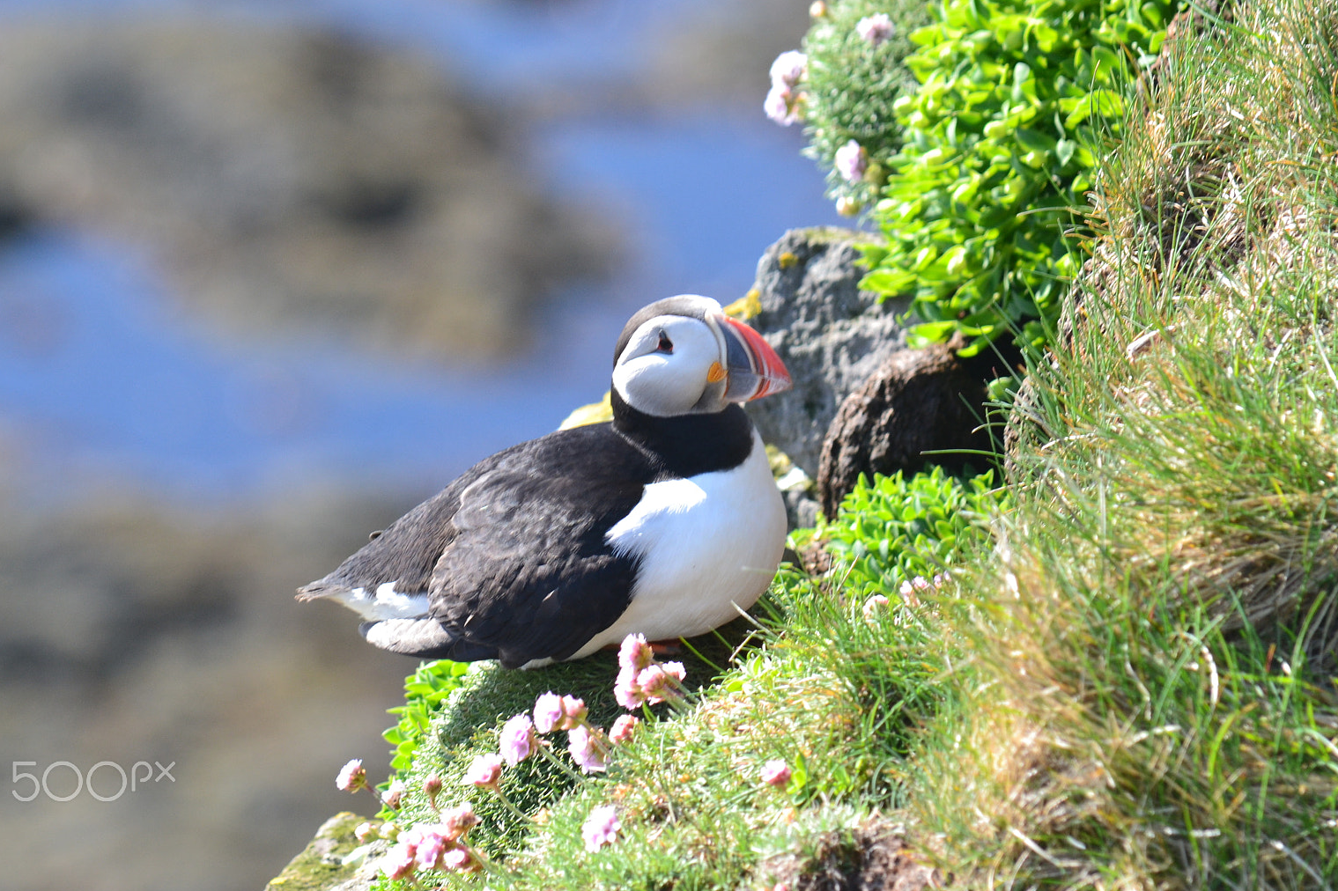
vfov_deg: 2.9
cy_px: 428
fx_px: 17612
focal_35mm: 474
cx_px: 662
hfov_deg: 4.4
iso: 400
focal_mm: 300
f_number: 10
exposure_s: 1/200
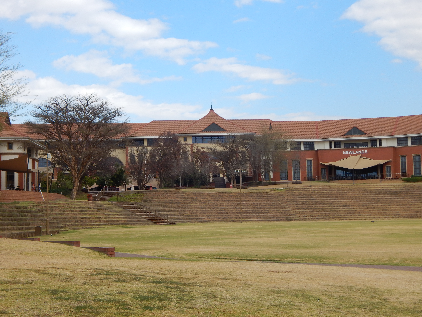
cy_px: 158
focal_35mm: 61
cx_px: 211
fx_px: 744
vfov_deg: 24.0
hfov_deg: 31.7
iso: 125
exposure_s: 1/640
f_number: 4
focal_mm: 10.9
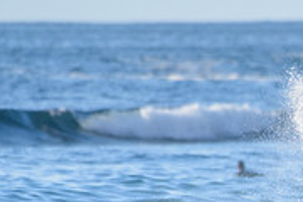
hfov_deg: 1.0
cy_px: 242
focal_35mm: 1979
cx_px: 364
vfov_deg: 0.7
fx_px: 16655
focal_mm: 500
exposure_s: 1/2000
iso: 640
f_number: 5.6
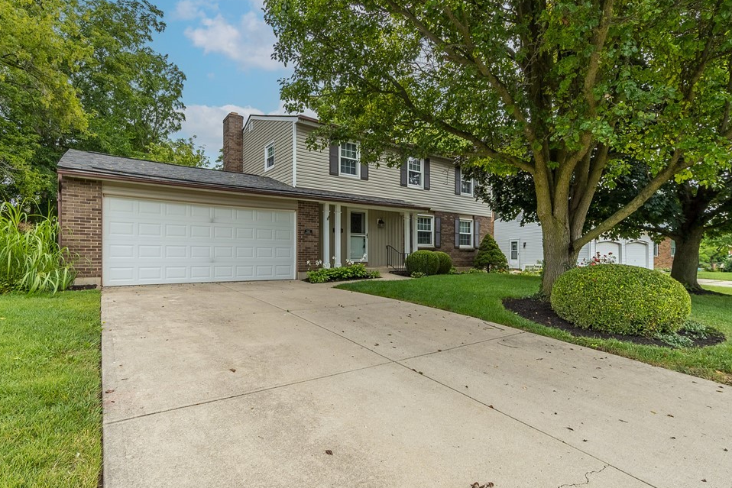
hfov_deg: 93.2
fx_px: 346
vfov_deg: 70.4
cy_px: 254
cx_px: 355
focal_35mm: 17
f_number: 8
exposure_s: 1/1600
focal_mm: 10
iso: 500
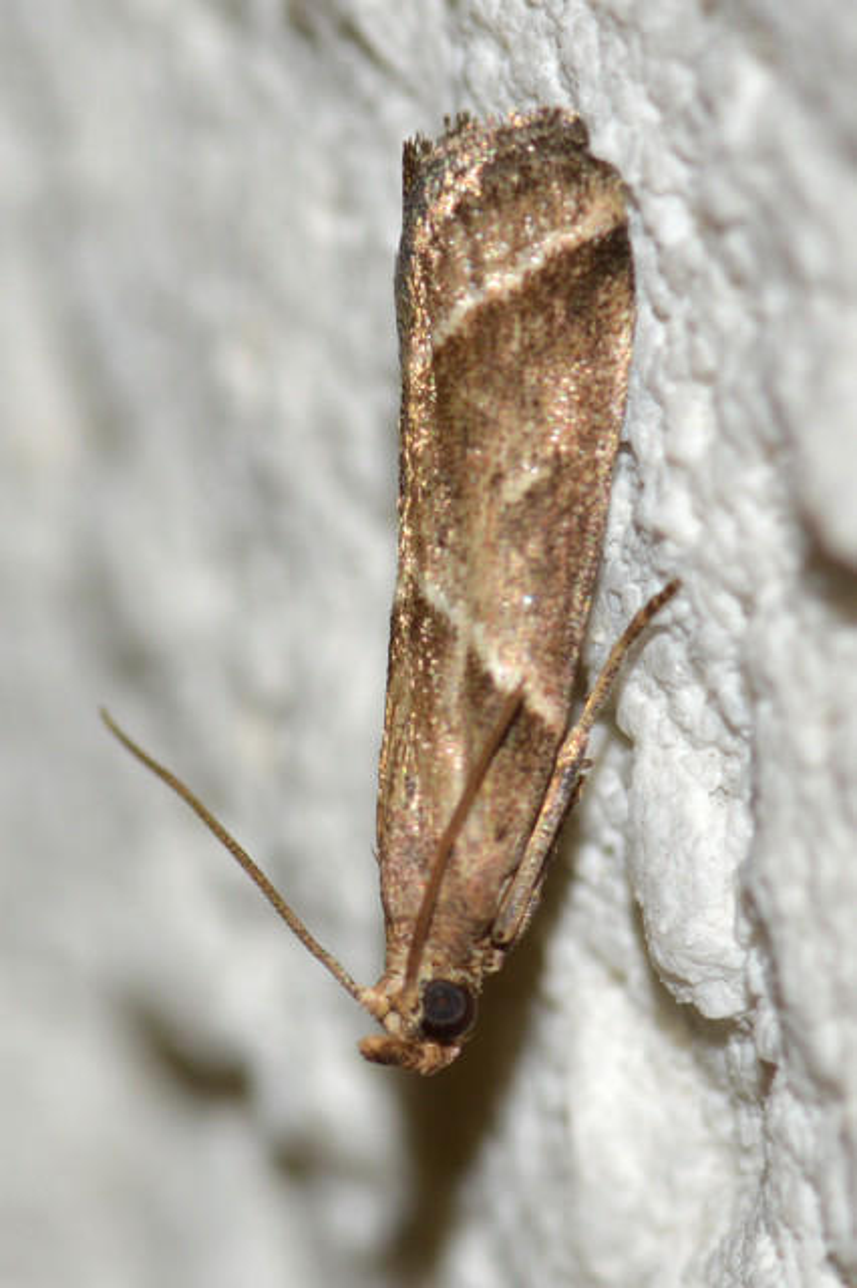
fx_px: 5362
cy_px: 644
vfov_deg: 13.7
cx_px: 428
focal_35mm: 150
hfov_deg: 9.1
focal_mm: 100
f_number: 18
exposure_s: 1/200
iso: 100
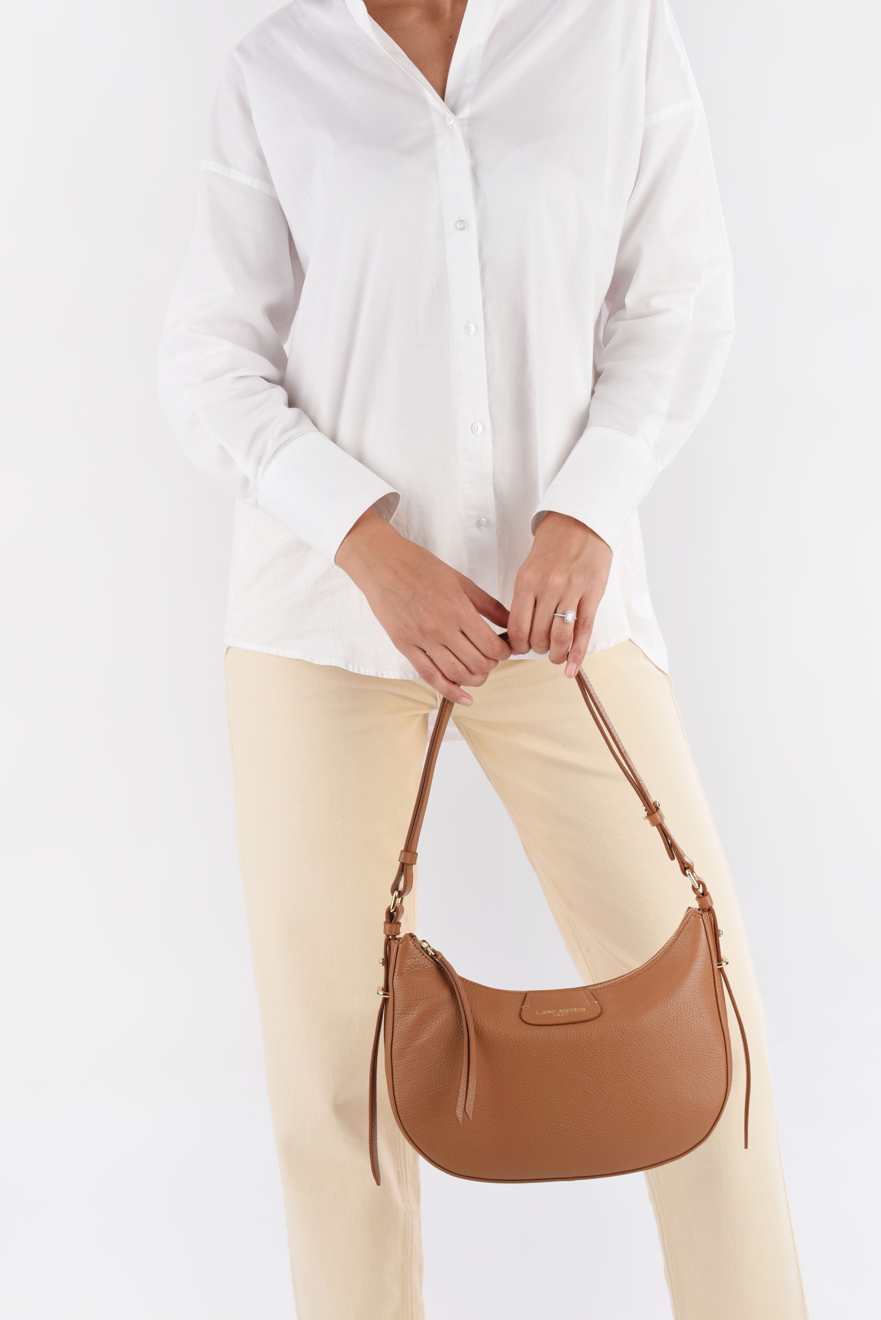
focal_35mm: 72
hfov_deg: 18.9
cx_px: 440
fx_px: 2640
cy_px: 660
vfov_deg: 28.1
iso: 250
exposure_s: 1/100
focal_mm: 72
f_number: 10
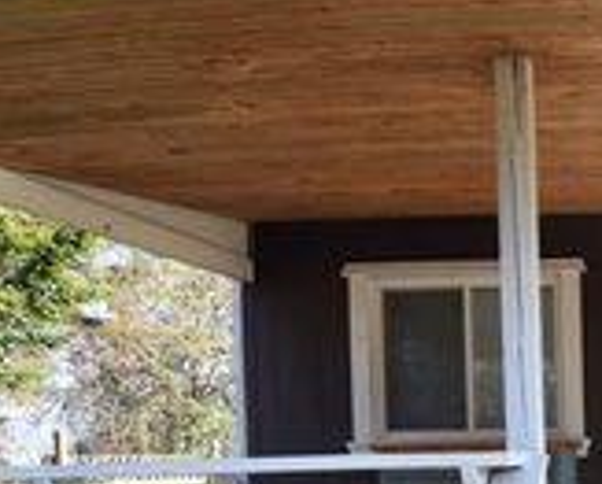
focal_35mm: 46
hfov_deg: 32.4
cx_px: 742
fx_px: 821
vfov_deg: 29.5
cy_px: 538
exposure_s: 1/320
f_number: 9
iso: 400
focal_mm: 16
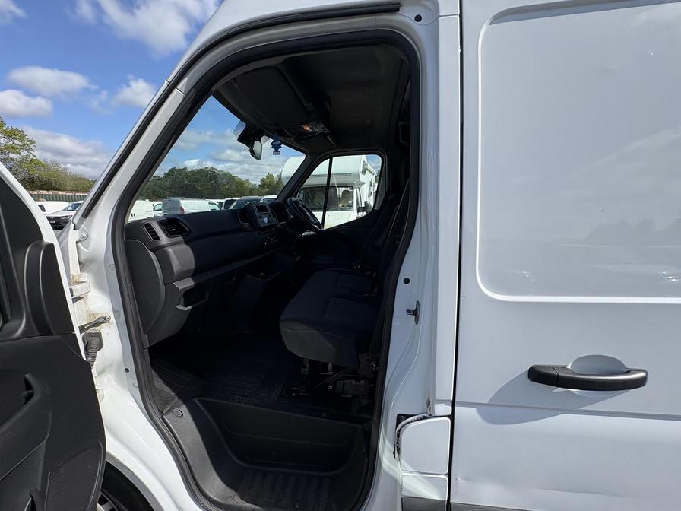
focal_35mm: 14
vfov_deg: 85.7
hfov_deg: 102.1
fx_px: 275
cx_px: 340
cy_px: 256
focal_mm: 2.22
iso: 64
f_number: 2.2
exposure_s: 1/1449
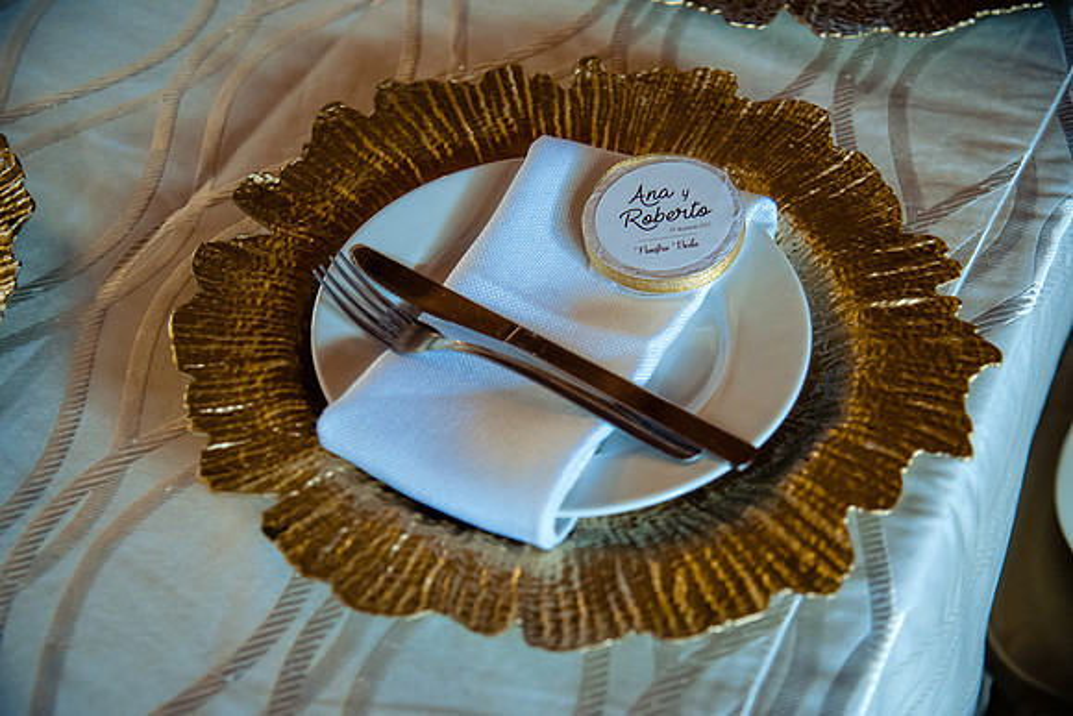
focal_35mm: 55
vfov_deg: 24.6
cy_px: 358
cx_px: 536
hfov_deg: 36.2
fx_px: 1640
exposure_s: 1/200
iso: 3200
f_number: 4
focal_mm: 55
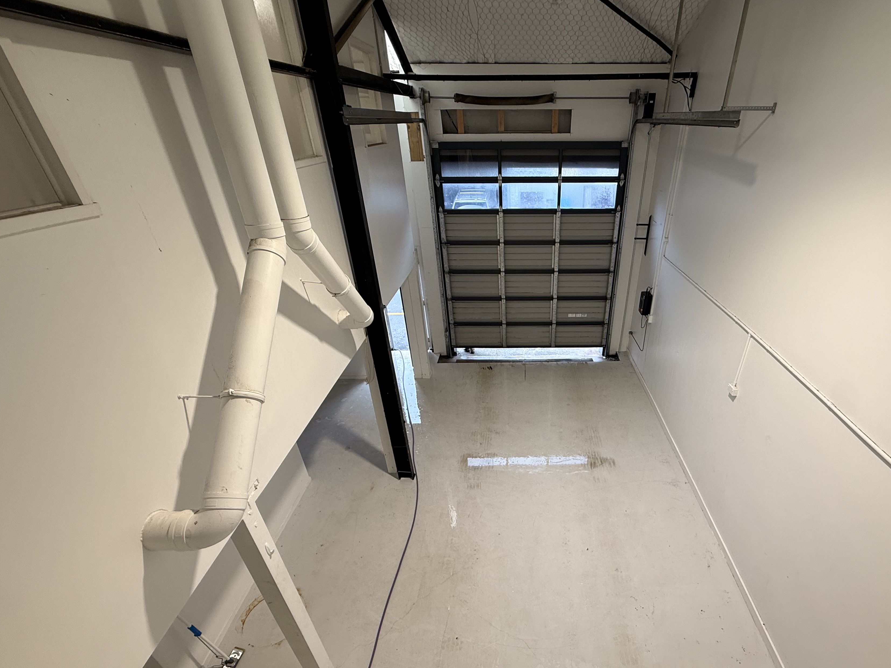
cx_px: 524
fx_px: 438
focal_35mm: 17
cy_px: 396
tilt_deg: -32.4
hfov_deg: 90.1
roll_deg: -0.3
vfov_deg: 74.0
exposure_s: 1/100
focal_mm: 2.22
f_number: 2.2
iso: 100
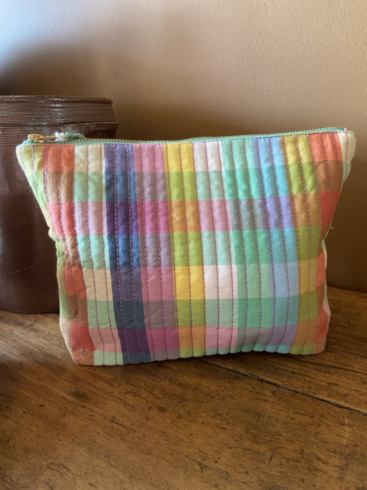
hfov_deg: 53.1
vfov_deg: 67.3
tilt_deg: -19.7
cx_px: 184
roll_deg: +2.6
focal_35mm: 26
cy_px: 245
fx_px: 368
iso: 160
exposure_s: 1/50
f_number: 1.8
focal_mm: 4.25
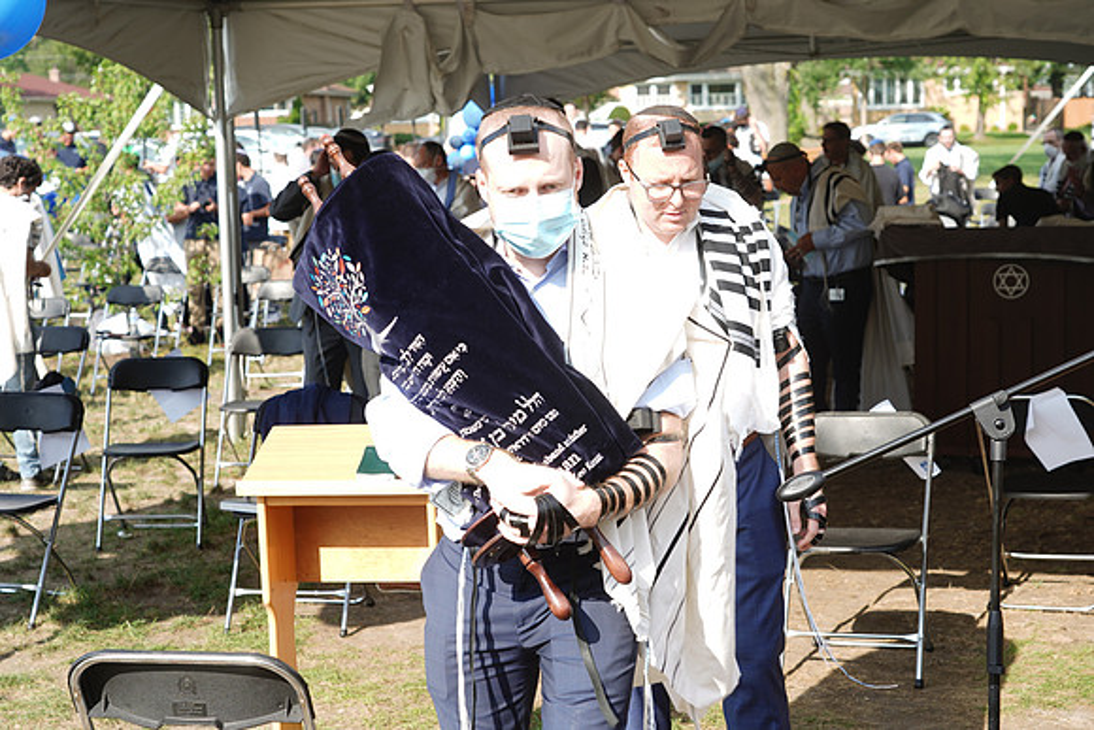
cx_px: 547
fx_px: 1854
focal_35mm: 61
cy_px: 365
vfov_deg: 22.3
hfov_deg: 32.9
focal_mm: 61
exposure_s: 1/125
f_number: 6.3
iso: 80
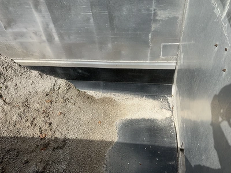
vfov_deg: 48.2
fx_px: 194
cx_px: 116
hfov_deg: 61.7
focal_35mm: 29
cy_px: 86
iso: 25
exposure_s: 1/2667
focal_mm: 3
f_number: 1.8
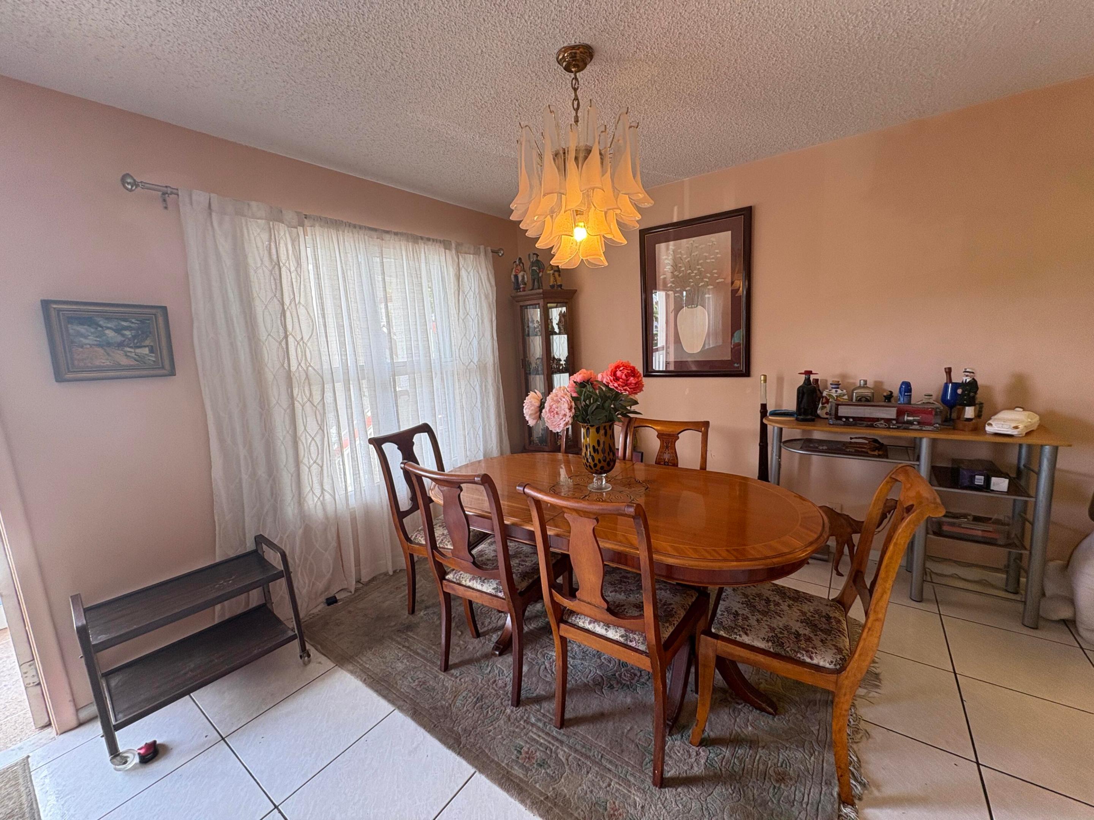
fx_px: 442
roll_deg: +3.0
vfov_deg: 85.7
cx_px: 547
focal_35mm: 14
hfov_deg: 102.1
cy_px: 410
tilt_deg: -8.5
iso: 100
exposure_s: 1/120
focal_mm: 2.22
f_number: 2.2
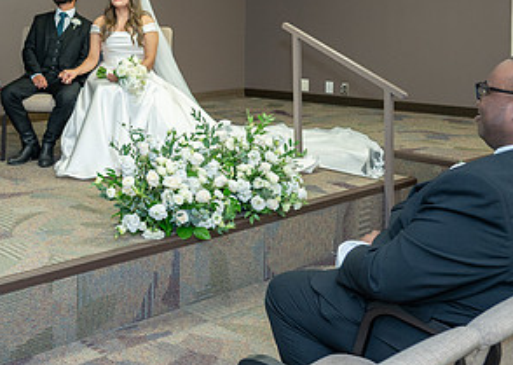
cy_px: 54
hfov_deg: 32.6
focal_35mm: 55
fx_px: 800
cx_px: -3
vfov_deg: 25.1
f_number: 4
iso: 400
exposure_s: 1/40
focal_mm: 24
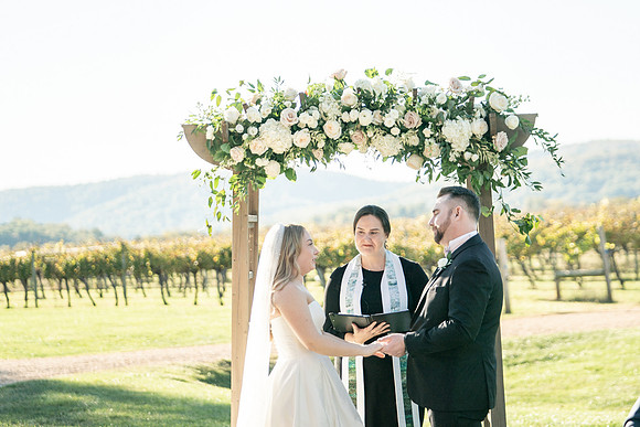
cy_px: 171
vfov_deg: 14.1
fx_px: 1729
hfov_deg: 21.0
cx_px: 338
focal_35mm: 97
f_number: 2.8
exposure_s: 1/1250
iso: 100
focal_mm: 79
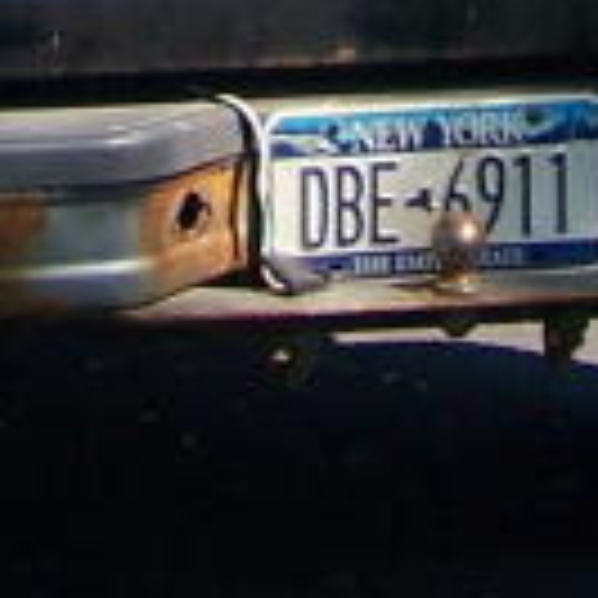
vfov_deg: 6.5
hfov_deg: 6.7
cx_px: 67
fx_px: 5062
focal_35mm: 259
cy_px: -760
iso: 80
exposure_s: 1/800
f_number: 2.8
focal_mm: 6.3
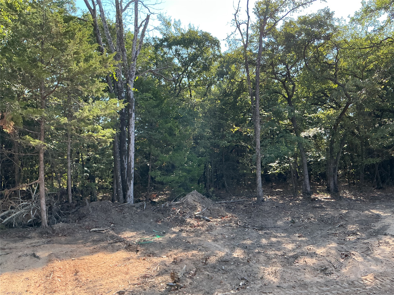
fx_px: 330
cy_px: 148
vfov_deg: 48.2
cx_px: 197
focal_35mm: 29
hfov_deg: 61.7
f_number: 1.8
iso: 25
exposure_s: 1/380
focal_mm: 3
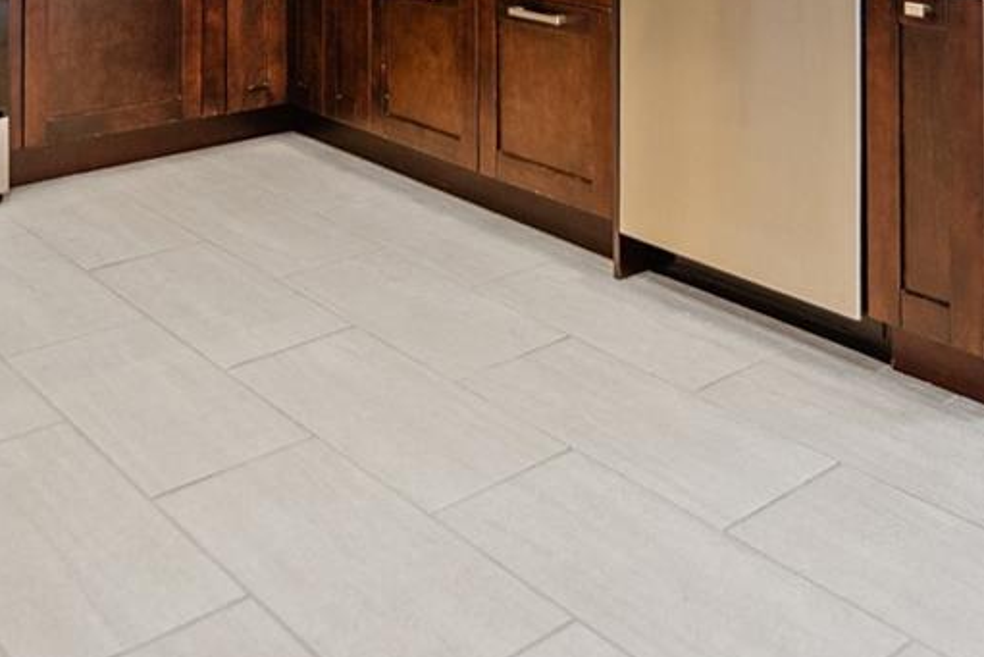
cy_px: -228
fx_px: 1285
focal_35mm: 47
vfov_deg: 24.5
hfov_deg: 41.8
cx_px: 412
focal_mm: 15
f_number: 2.8
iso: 100
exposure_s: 1/30
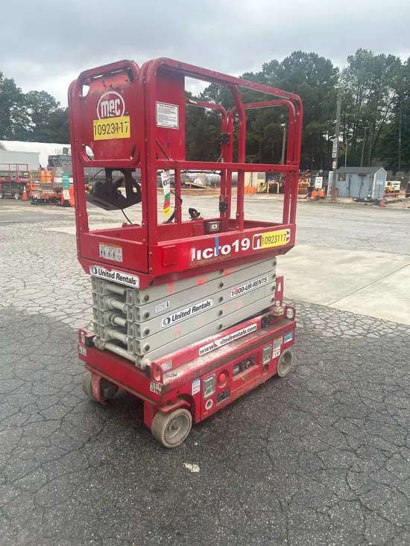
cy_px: 273
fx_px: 410
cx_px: 205
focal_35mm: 26
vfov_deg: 67.3
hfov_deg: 53.1
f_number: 1.5
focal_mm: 5.7
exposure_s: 1/866
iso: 50
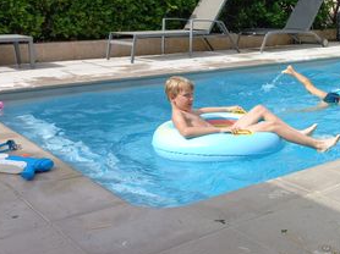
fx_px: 530
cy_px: 133
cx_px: 312
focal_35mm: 54
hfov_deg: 33.5
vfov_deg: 27.0
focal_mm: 4.6
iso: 25
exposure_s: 1/463
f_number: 1.8
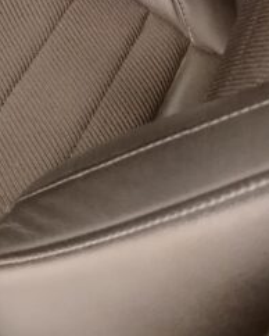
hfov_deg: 14.7
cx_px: -114
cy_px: -253
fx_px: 984
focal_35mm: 99
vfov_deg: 16.5
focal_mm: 5.25
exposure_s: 1/25
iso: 1909
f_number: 1.75
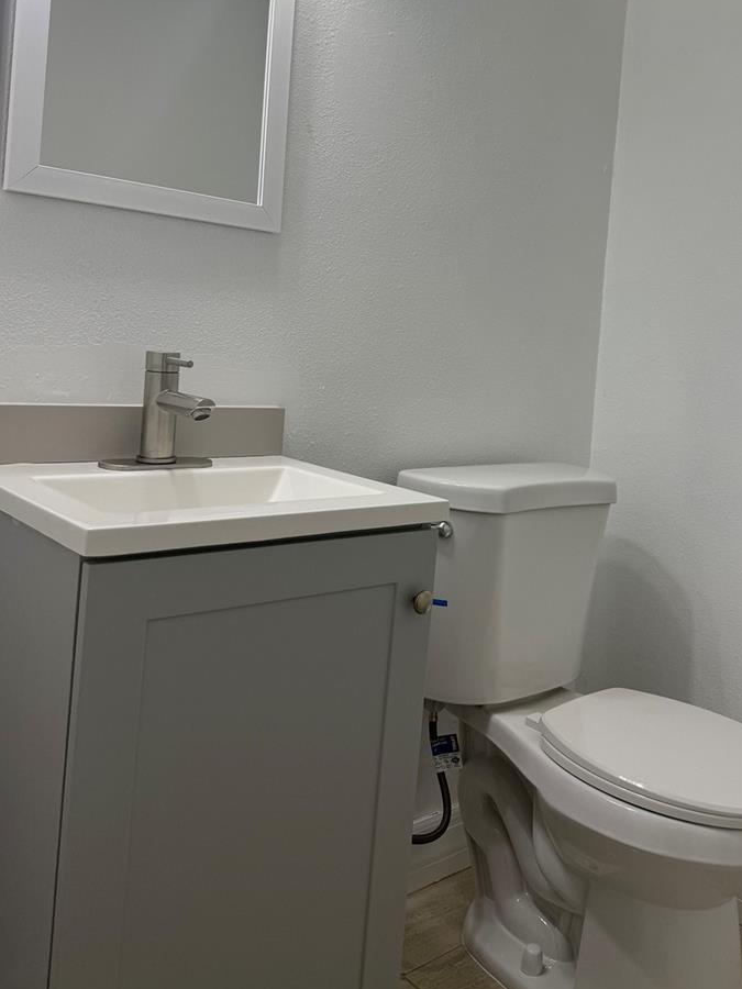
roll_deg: -5.2
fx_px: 915
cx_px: 459
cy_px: 354
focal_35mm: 32
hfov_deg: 43.8
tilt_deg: +1.0
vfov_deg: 55.9
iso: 100
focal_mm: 6.76
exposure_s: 1/322
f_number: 1.78
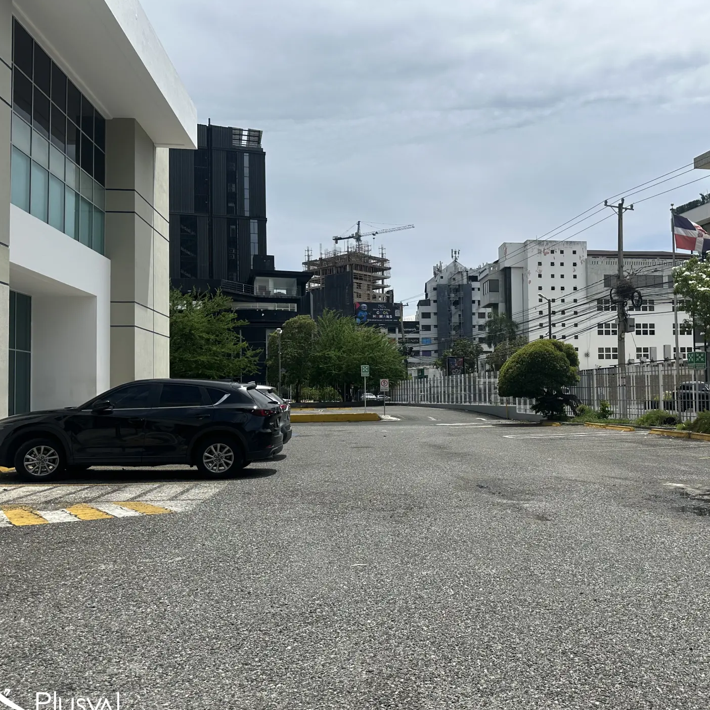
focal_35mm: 29
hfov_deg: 54.9
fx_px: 673
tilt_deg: +3.0
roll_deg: +1.5
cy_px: 362
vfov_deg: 55.6
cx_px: 449
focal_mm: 6.86
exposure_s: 1/9709
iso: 80
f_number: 1.78
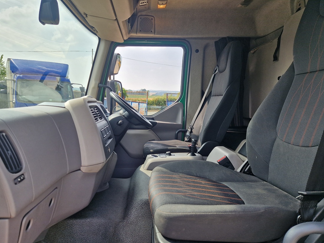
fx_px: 234
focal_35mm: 25
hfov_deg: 69.3
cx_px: 149
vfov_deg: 54.8
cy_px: 132
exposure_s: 1/460
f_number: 1.8
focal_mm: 5.4
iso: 50
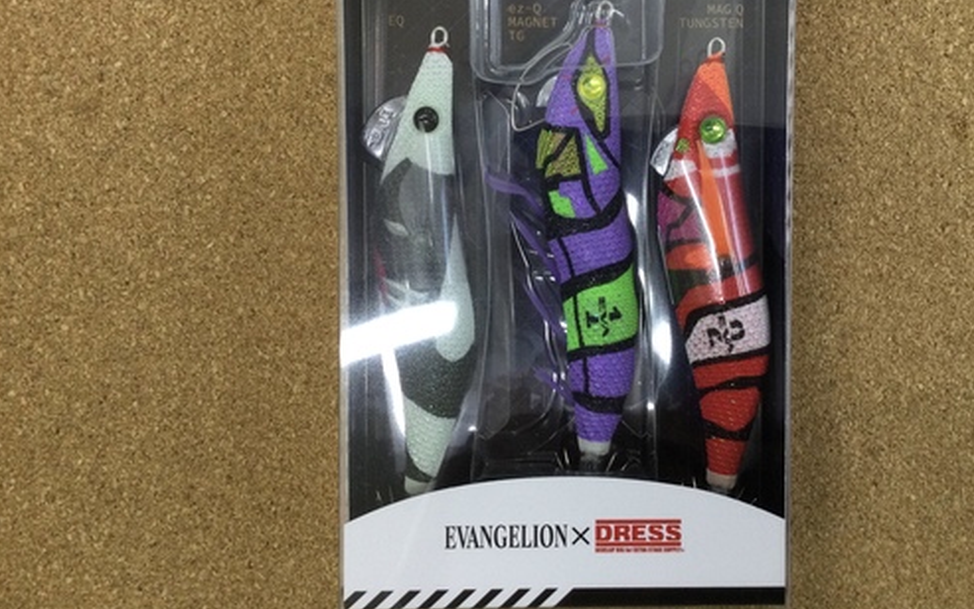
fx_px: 1062
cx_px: 571
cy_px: 204
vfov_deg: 31.7
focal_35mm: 40
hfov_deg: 49.1
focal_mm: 3.3
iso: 32
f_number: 2.4
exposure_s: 1/30
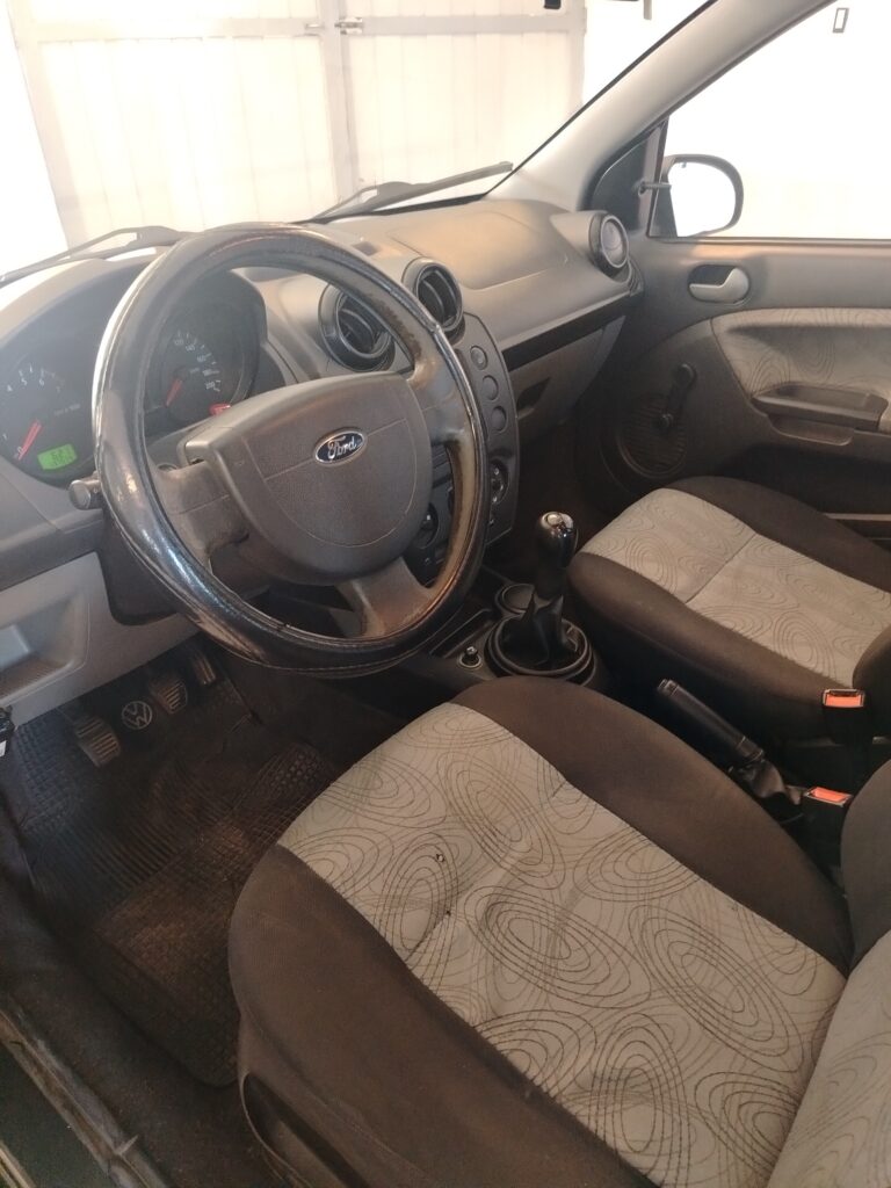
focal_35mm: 24
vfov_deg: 71.6
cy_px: 594
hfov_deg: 56.8
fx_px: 824
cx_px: 446
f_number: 1.75
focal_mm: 5.25
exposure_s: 1/50
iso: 3191
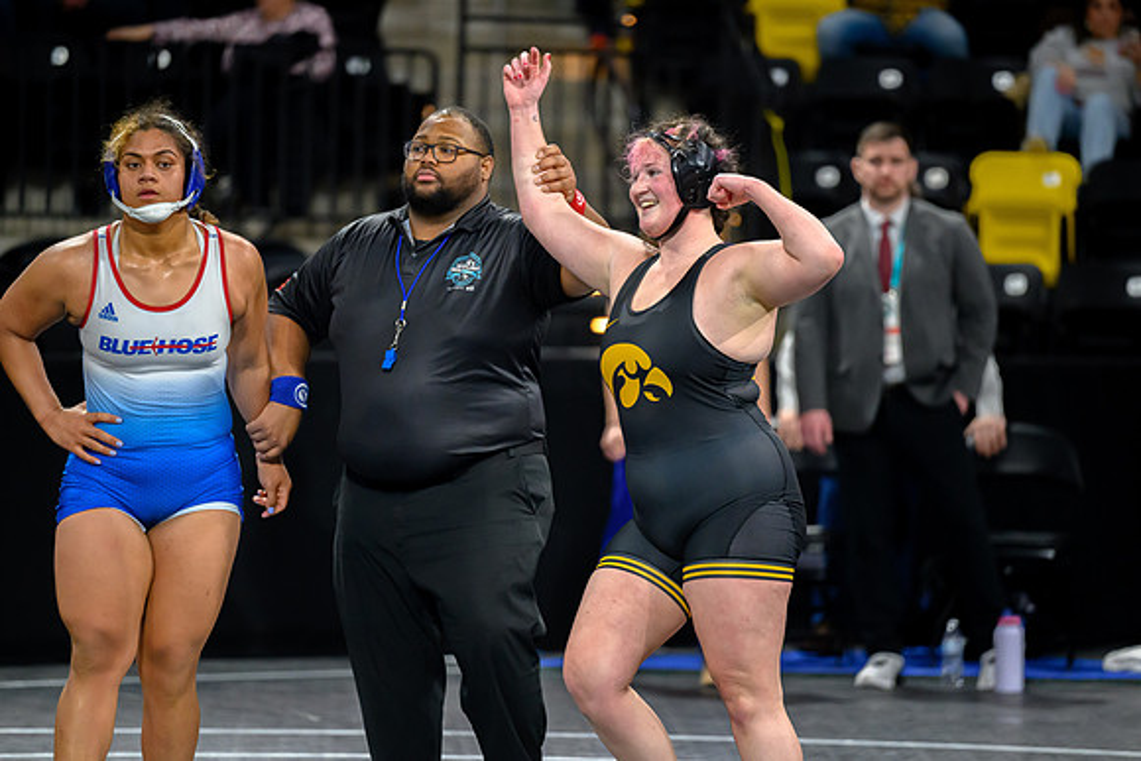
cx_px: 600
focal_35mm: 213
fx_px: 6758
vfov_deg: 6.4
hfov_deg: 9.7
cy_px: 370
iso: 4000
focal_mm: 200
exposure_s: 1/800
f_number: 2.8
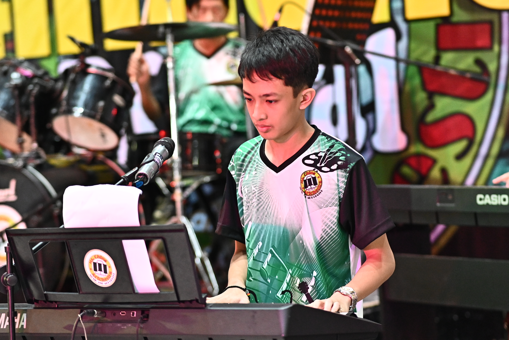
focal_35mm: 127
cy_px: 170
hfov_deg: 16.1
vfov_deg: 10.8
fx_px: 1797
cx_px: 254
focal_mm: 85
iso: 2500
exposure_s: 1/800
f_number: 1.8
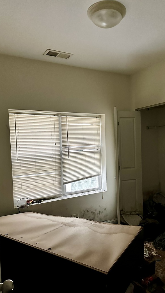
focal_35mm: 27
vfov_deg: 69.9
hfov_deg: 42.6
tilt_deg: -3.8
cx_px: 101
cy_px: 151
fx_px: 210
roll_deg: +0.9
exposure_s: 1/52
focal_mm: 6.86
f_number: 1.78
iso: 1000
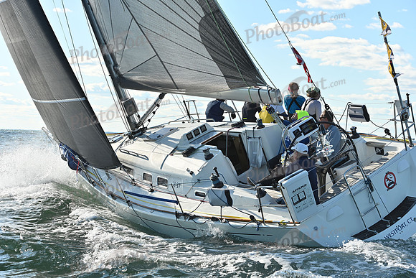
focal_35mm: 70
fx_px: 809
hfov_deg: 28.8
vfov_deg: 19.5
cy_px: 139
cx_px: 208
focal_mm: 70
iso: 320
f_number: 6.3
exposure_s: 1/1250
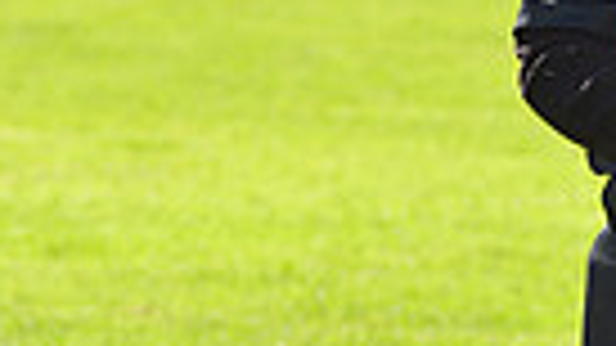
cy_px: -515
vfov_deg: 2.9
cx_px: 1070
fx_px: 6875
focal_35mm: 421
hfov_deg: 5.1
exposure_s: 1/250
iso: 200
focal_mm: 95
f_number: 8
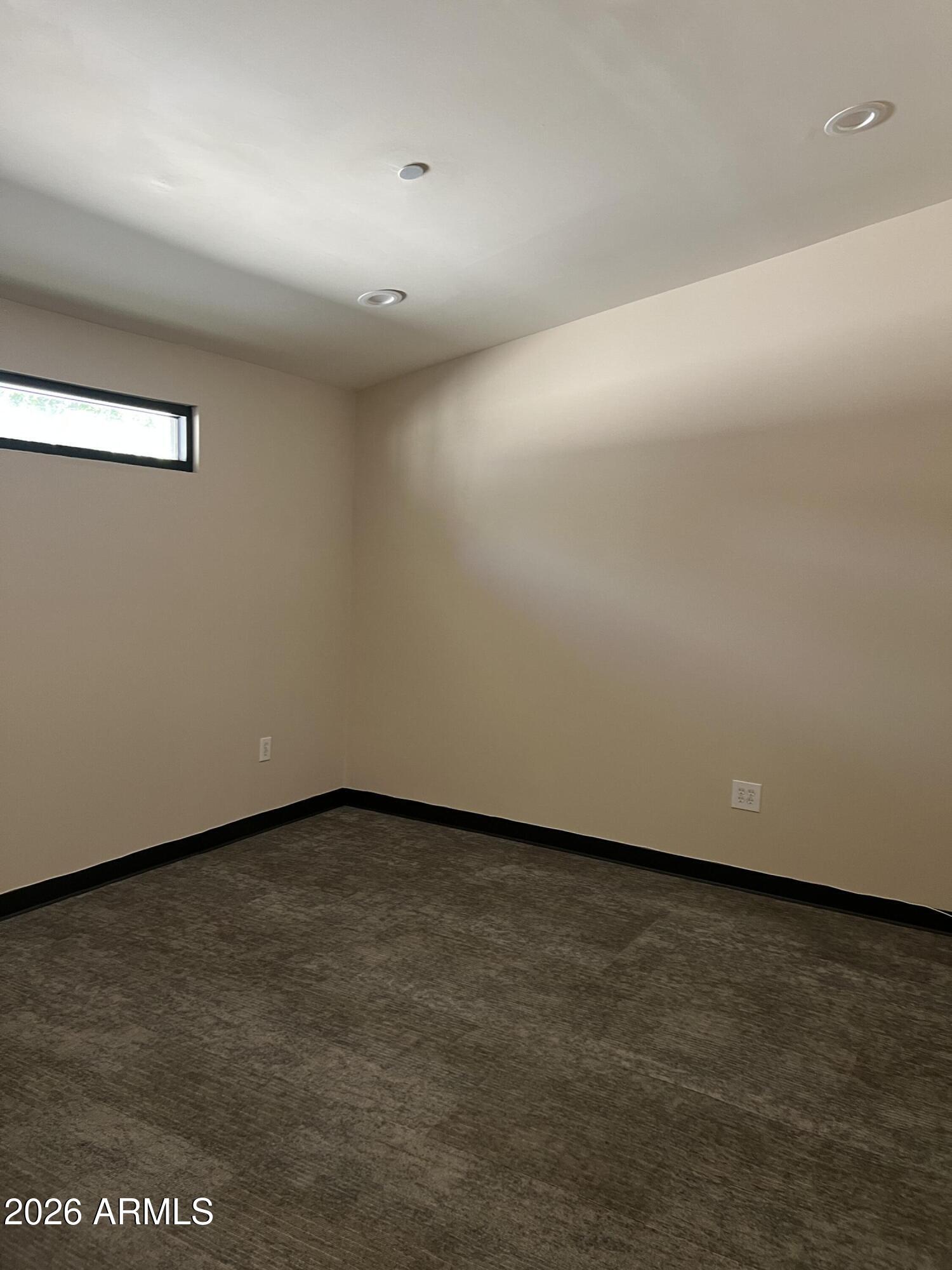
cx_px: 476
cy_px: 635
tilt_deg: -7.4
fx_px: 953
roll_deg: -3.3
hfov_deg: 53.1
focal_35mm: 26
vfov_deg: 67.3
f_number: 1.5
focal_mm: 5.7
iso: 160
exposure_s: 1/60
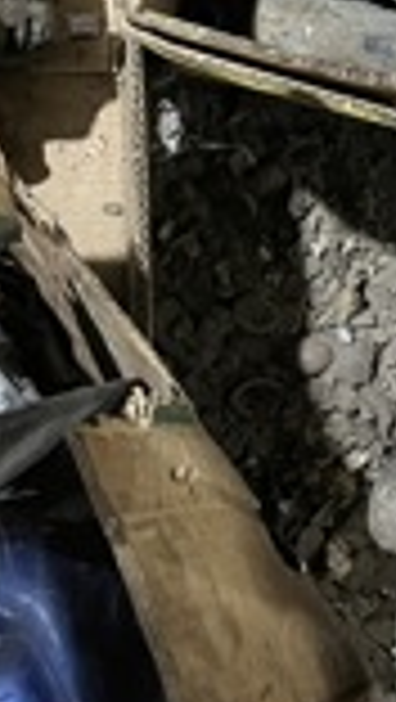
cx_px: 590
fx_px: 1621
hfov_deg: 13.2
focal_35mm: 87
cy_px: 122
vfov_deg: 24.0
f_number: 1.6
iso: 800
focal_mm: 5.1
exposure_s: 1/25
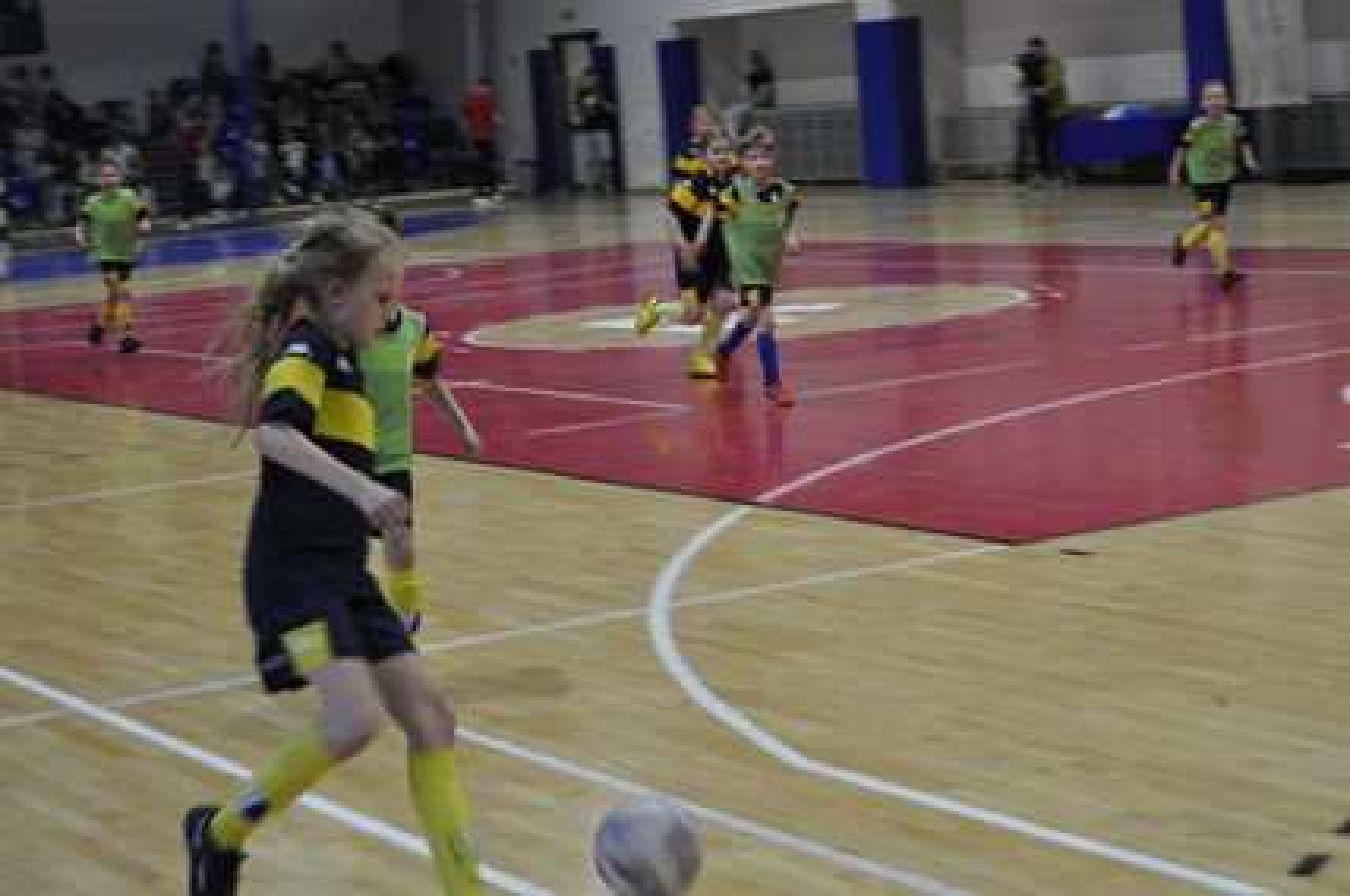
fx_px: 3089
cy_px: 448
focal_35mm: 82
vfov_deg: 16.5
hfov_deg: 24.7
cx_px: 675
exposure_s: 1/60
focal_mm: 55
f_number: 5.6
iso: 800
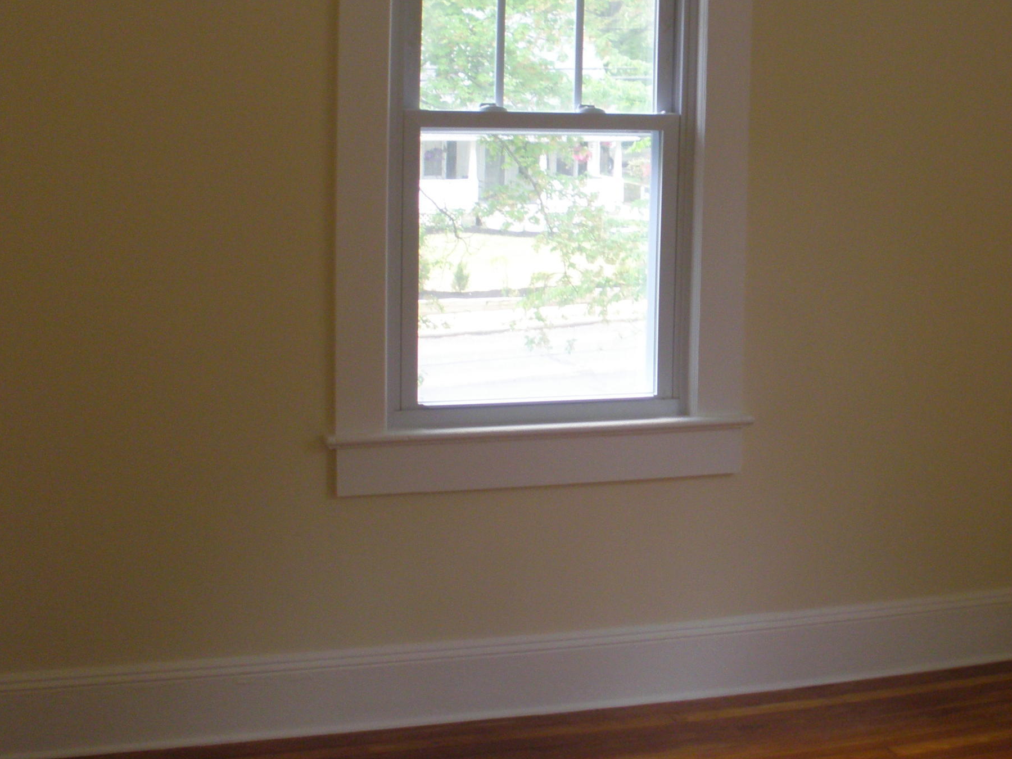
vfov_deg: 24.3
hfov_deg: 31.7
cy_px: 266
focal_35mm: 60
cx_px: 730
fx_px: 1754
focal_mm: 6.3
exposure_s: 1/30
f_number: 3.5
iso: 100
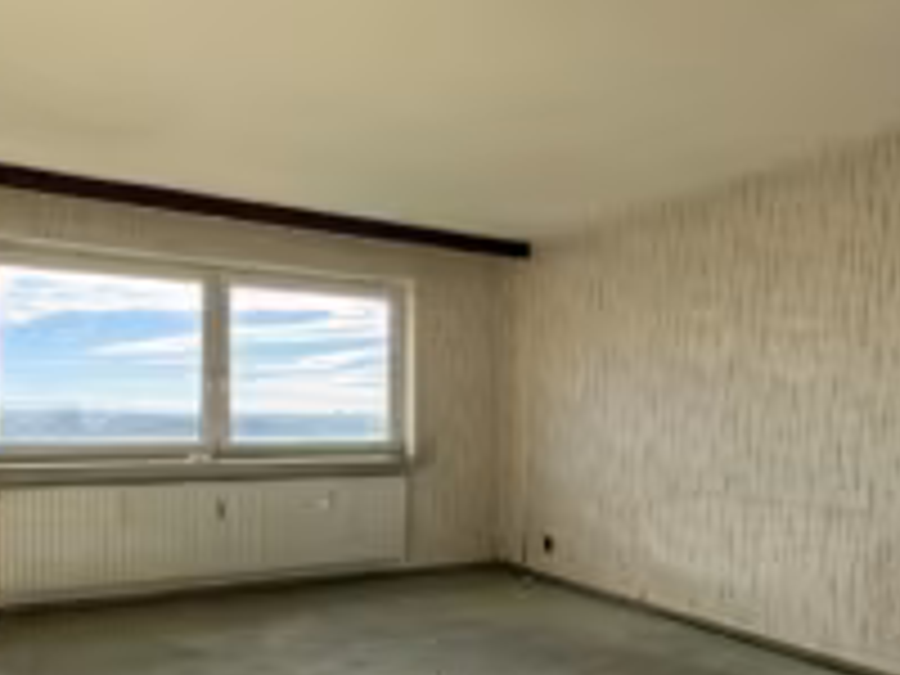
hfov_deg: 62.4
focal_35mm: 28
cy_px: 446
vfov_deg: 49.0
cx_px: 328
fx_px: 728
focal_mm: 2.22
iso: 64
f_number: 2.2
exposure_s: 1/522
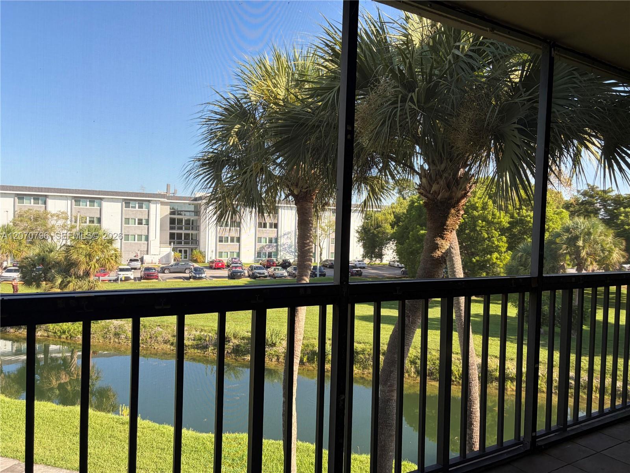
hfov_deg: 67.3
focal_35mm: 26
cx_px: 315
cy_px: 236
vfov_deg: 53.1
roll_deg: -1.3
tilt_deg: -1.2
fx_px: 473
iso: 50
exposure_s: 1/654
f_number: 1.6
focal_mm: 5.96
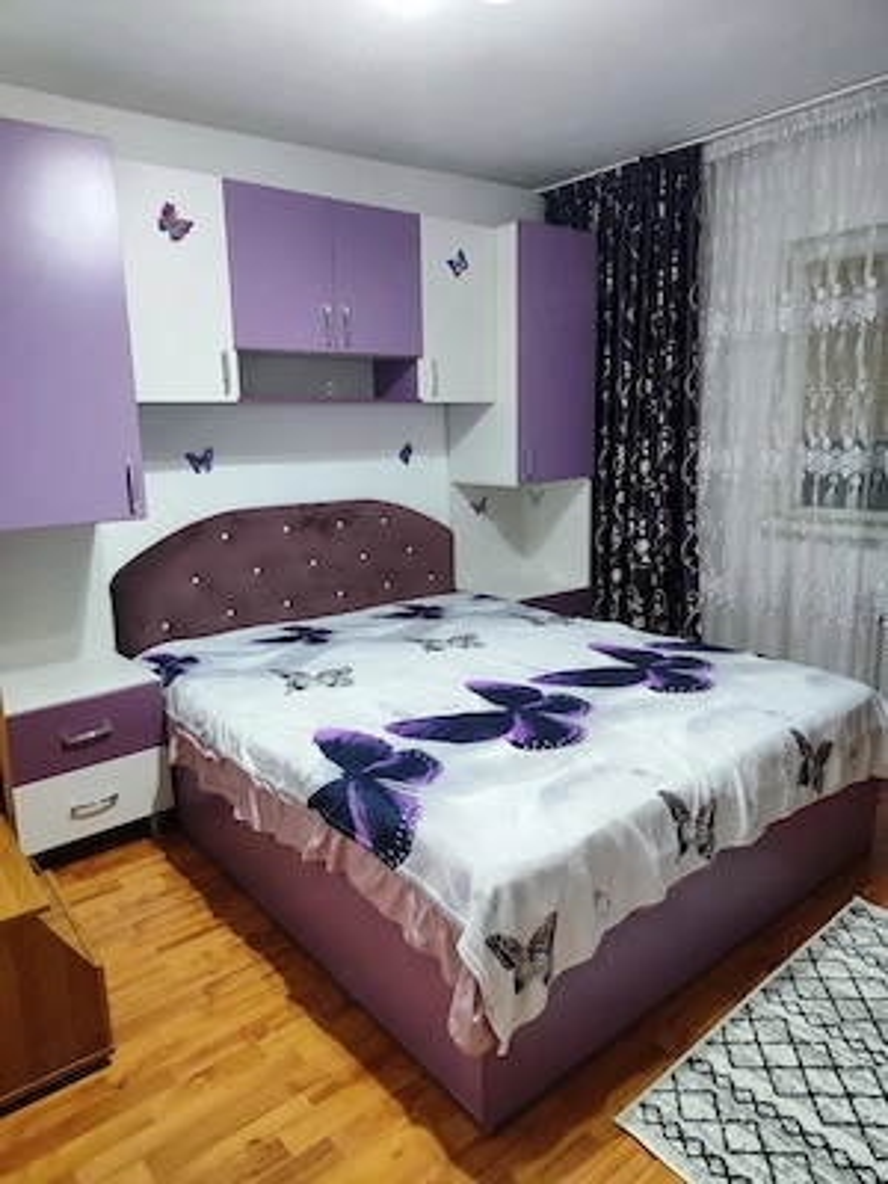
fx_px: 787
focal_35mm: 23
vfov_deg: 73.9
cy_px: 592
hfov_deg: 58.9
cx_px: 444
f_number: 1.88
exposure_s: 1/50
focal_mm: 5.59
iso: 1422
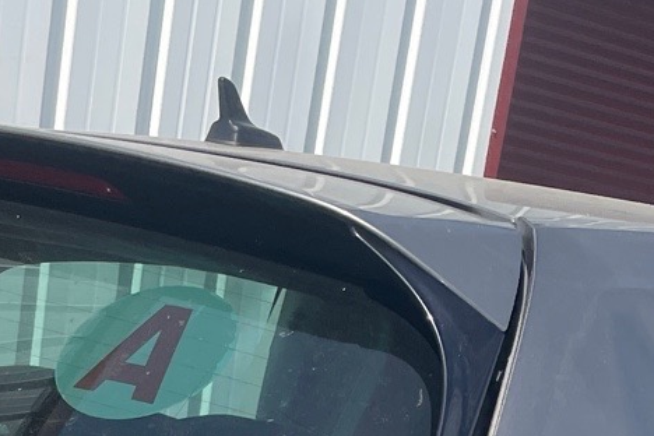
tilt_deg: -21.4
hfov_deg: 18.4
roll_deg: -9.2
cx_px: 456
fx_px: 2016
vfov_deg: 10.9
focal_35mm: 111
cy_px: 957
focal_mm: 4.2
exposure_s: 1/2053
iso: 32
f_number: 1.6
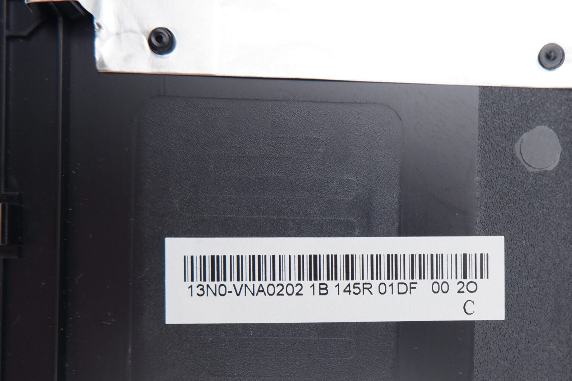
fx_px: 604
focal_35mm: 38
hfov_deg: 50.2
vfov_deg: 34.4
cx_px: 354
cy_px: 279
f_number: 5.6
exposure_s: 1/125
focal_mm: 15.6
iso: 800
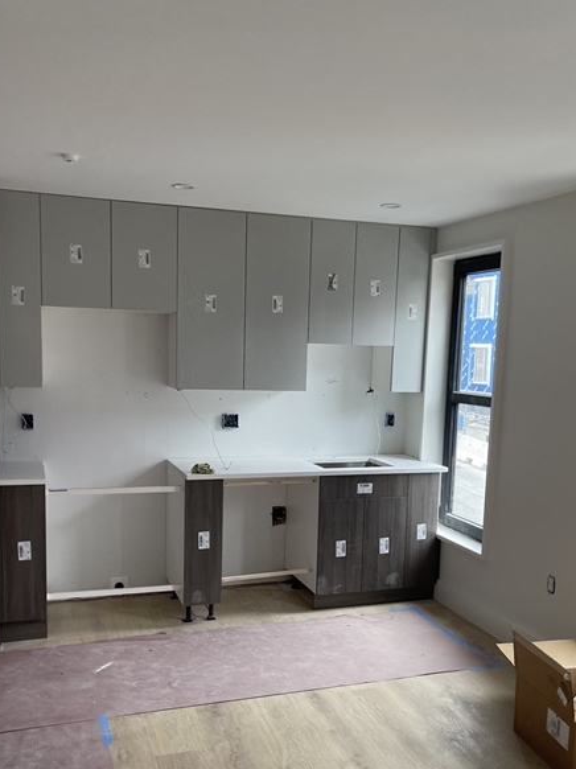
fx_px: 733
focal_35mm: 33
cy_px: 455
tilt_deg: -4.0
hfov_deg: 42.9
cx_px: 304
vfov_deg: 55.0
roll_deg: -1.1
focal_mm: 5.1
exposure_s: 1/121
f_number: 1.6
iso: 64
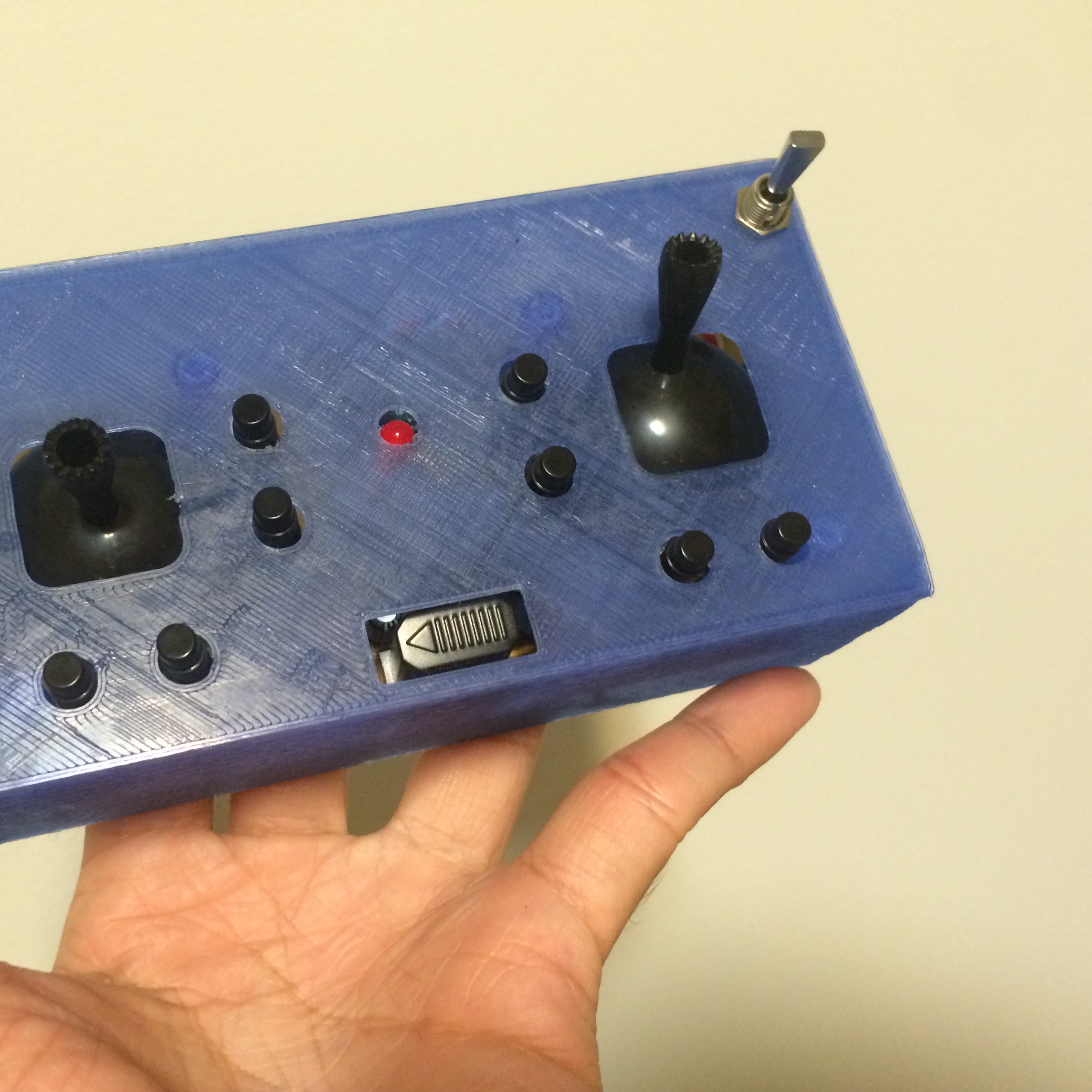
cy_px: 557
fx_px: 1249
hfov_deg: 46.8
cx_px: 414
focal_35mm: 35
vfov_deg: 47.2
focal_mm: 4.15
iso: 320
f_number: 2.2
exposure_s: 1/33
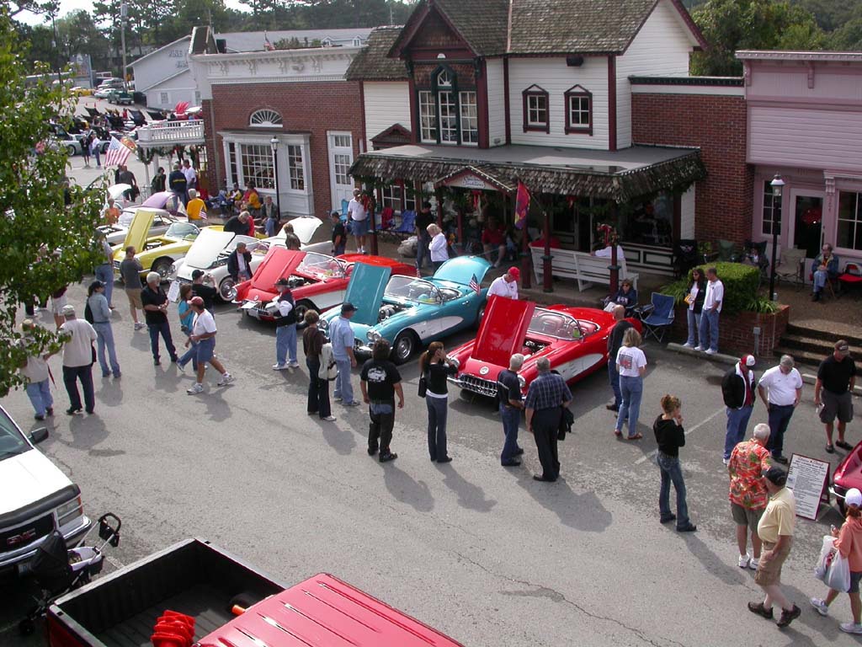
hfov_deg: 49.0
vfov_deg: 37.7
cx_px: 431
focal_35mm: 38
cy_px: 324
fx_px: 946
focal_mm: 7.85
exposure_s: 1/317
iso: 100
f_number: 6
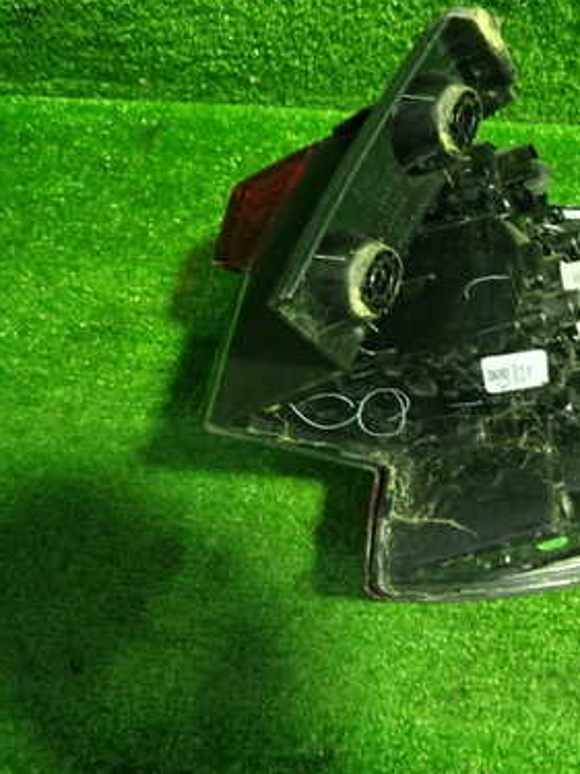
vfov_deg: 46.6
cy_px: 322
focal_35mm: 40
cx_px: 617
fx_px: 894
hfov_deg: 32.2
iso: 400
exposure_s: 1/30
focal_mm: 4.5
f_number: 2
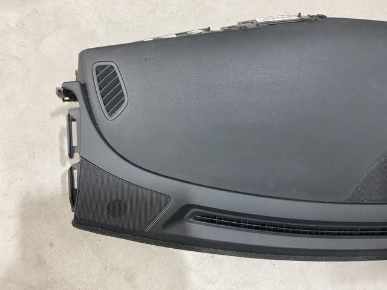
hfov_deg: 61.7
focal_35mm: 29
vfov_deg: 48.2
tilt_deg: -77.6
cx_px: 194
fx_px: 324
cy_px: 145
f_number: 1.8
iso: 64
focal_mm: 3
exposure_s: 1/50
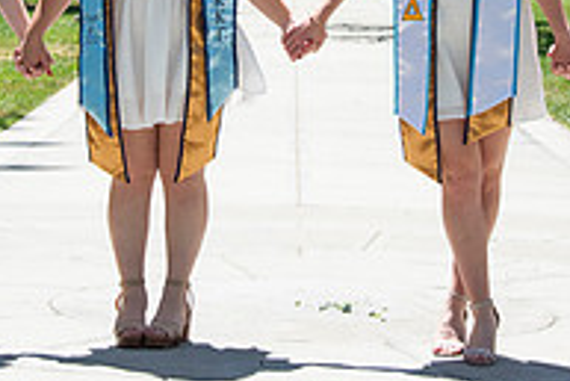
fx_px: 2947
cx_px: 301
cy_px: -64
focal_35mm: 186
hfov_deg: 11.0
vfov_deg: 7.3
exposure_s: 1/2500
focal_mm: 62
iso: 500
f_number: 5.6
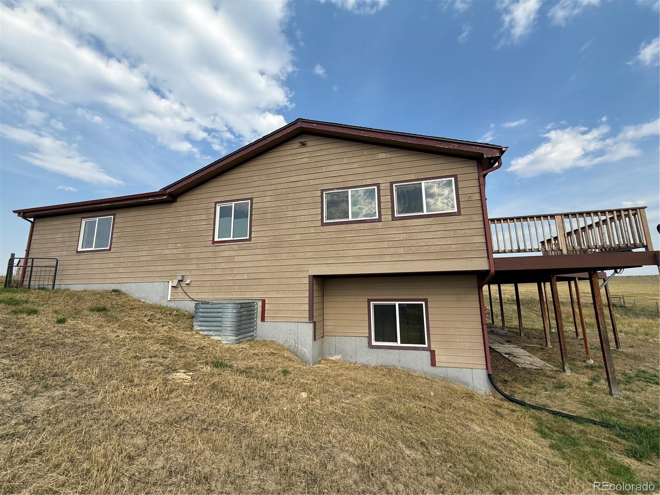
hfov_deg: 102.1
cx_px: 330
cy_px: 248
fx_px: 267
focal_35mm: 14
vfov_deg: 85.7
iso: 50
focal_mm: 2.22
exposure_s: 1/876
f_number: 2.2
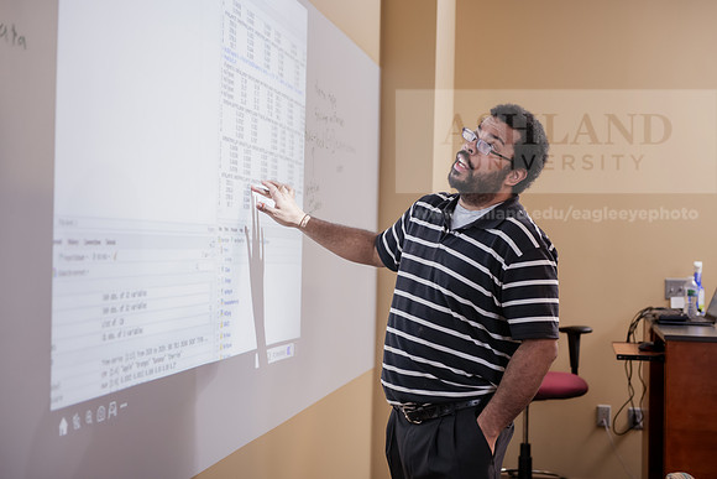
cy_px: 240
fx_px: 1155
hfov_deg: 34.5
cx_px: 358
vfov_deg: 23.4
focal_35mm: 58
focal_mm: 58
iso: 1250
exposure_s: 1/200
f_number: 3.2
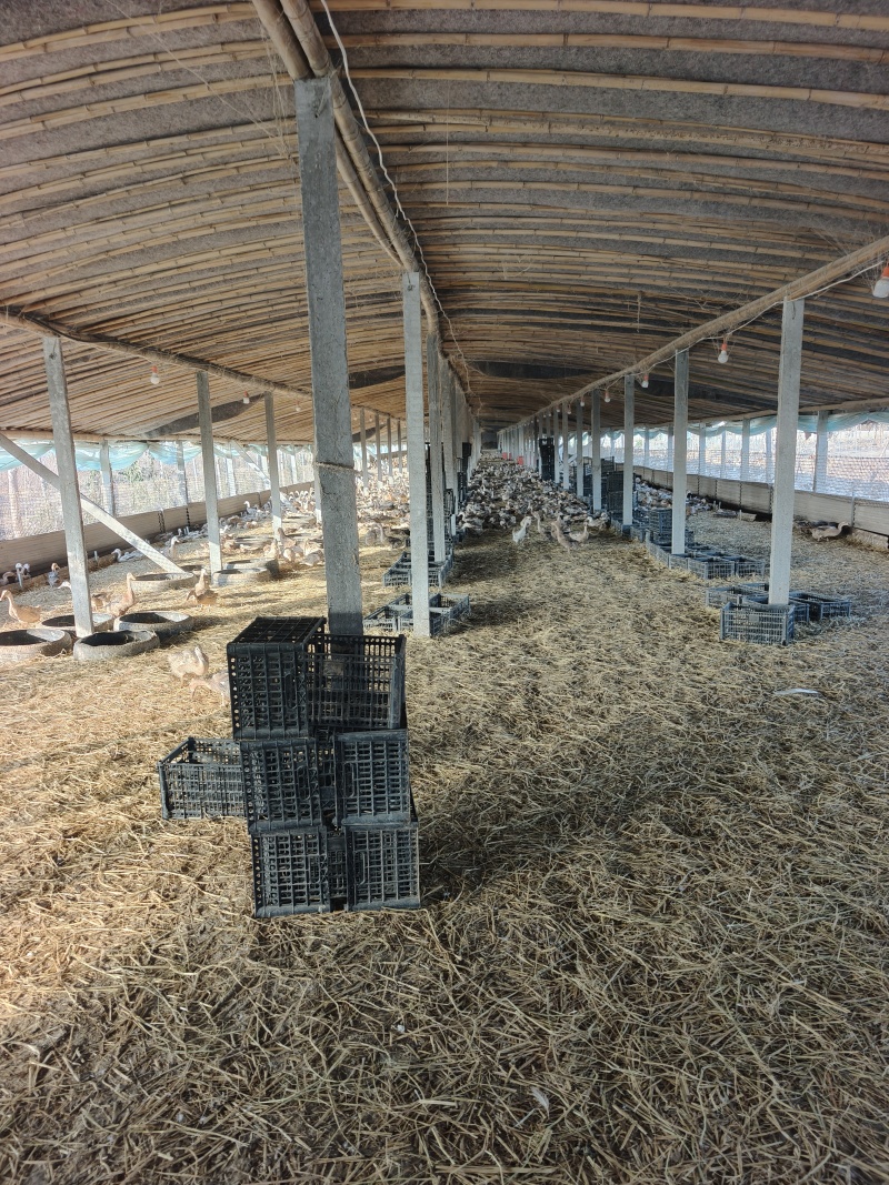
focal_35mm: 23
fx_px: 788
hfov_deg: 58.9
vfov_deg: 73.9
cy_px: 592
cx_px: 444
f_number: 1.6
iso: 200
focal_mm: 6.06
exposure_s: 1/200
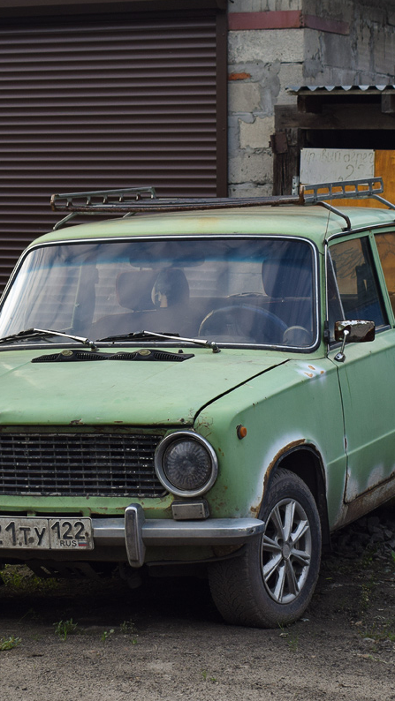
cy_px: 350
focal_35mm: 95
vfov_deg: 22.4
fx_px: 1768
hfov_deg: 12.7
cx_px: 160
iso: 200
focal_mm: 40
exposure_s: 1/200
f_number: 6.3
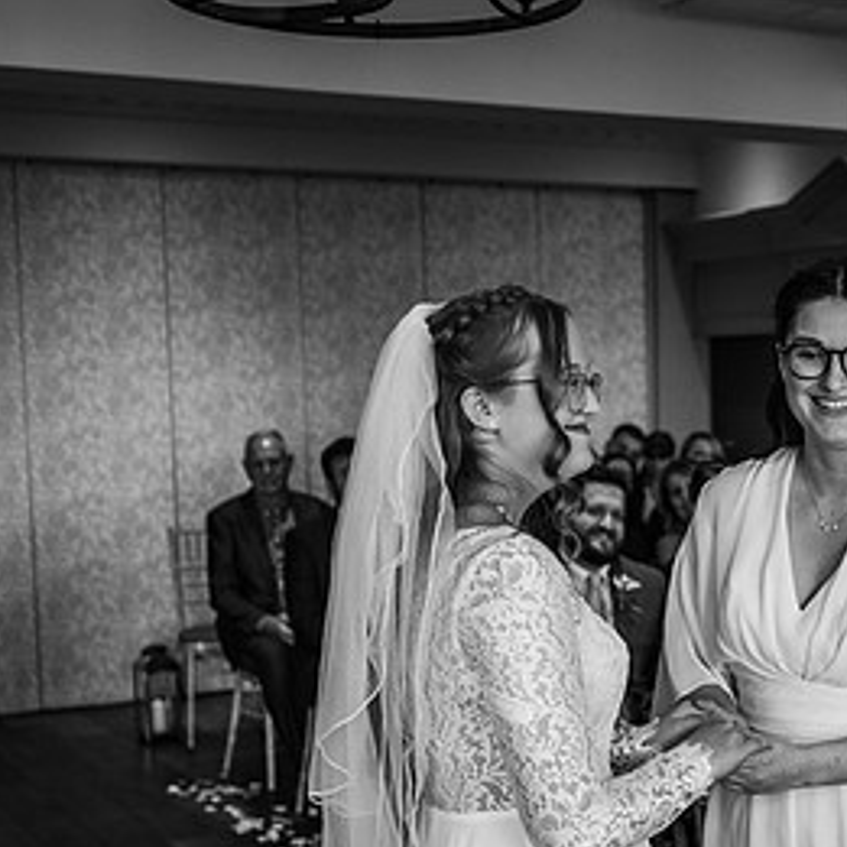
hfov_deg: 25.5
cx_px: 717
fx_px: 1827
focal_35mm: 66
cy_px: 545
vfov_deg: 26.0
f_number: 2.8
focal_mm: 35
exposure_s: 1/200
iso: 400
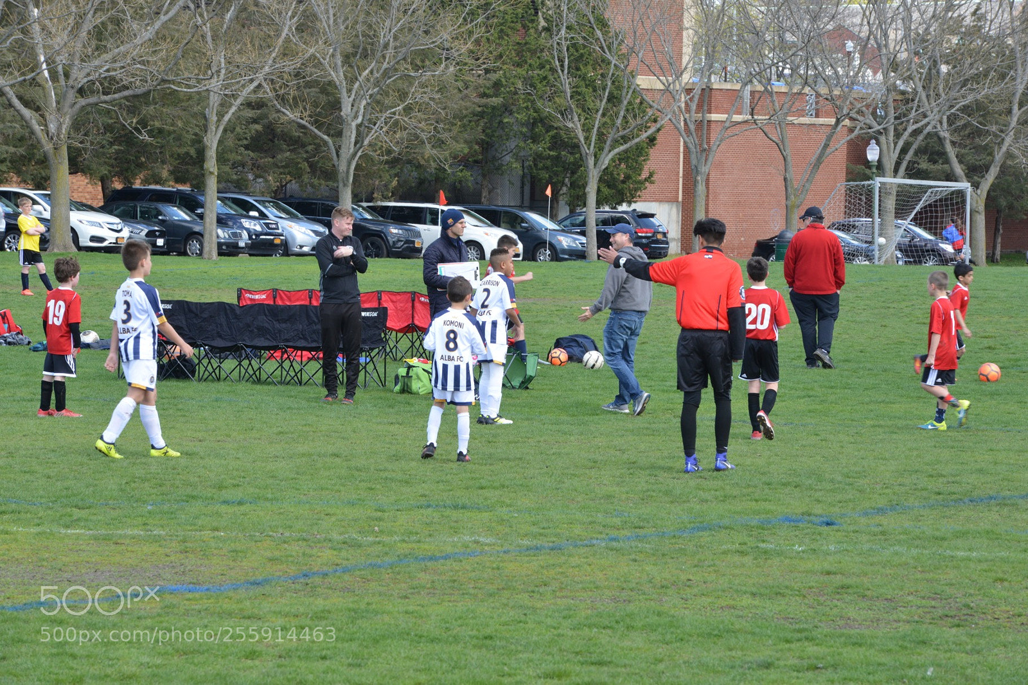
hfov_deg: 10.3
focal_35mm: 200
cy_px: 342
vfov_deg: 6.9
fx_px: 5711
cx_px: 514
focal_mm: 200
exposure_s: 1/125
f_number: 18
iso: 1000
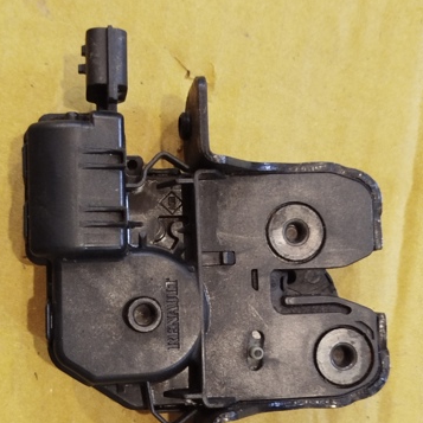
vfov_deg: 30.0
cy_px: 258
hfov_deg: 30.0
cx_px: 212
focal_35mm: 57
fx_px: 788
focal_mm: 5.31
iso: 640
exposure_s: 1/33
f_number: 1.7
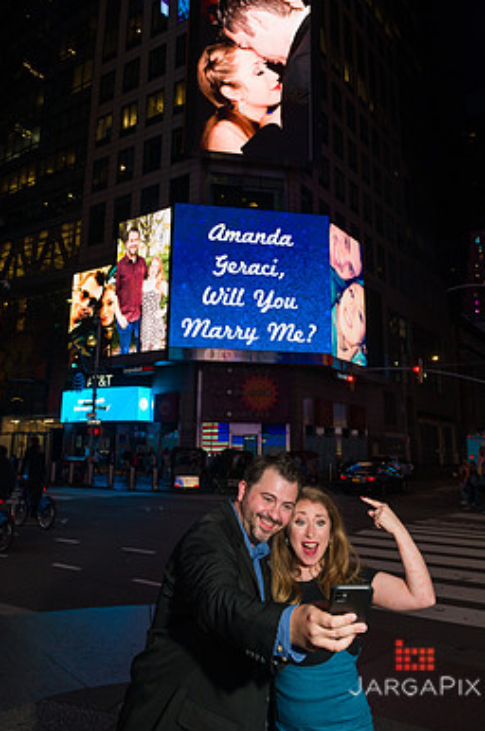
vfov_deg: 65.2
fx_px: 568
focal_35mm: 28
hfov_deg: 46.3
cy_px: 311
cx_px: 245
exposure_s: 1/200
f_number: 5.6
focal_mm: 24
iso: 500
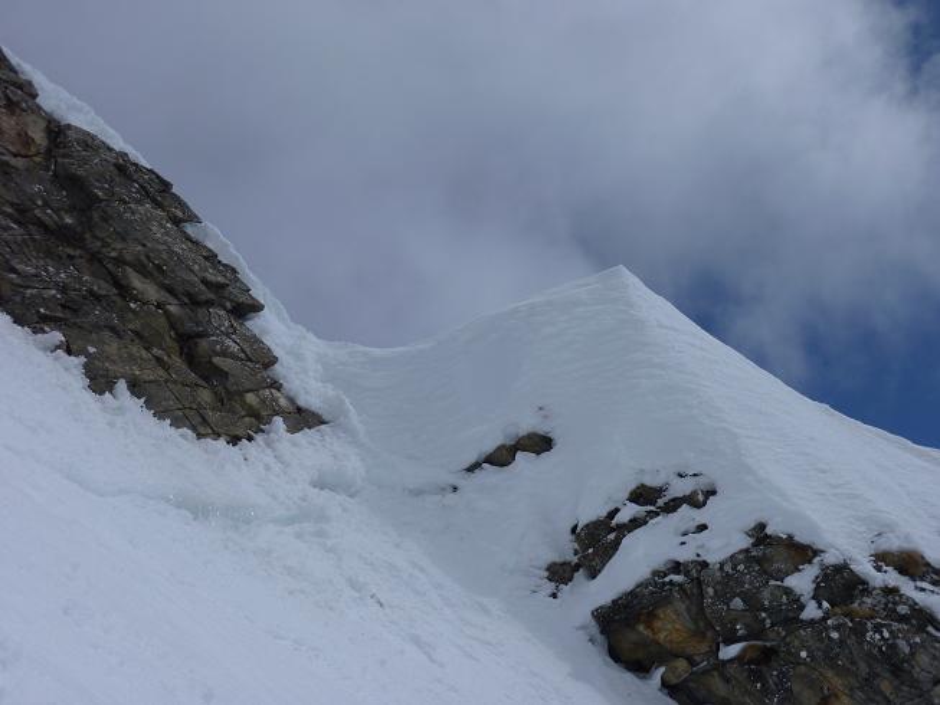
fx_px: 1141
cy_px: 352
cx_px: 470
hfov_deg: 44.8
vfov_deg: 34.4
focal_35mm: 42
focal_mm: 7.6
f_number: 13
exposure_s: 1/250
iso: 80
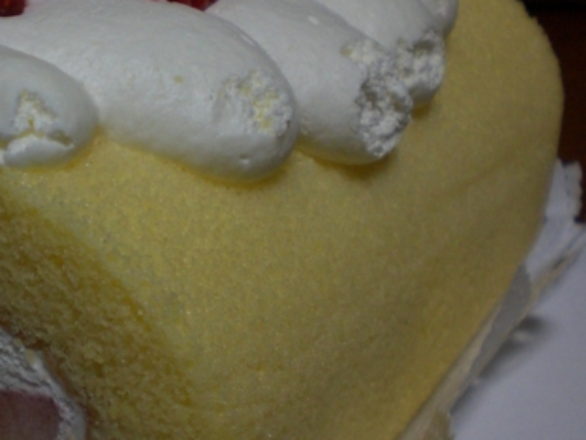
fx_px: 1338
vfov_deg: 18.7
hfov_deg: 24.4
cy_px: 181
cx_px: 128
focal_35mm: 79
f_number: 3.1
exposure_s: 1/40
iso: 200
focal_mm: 6.3
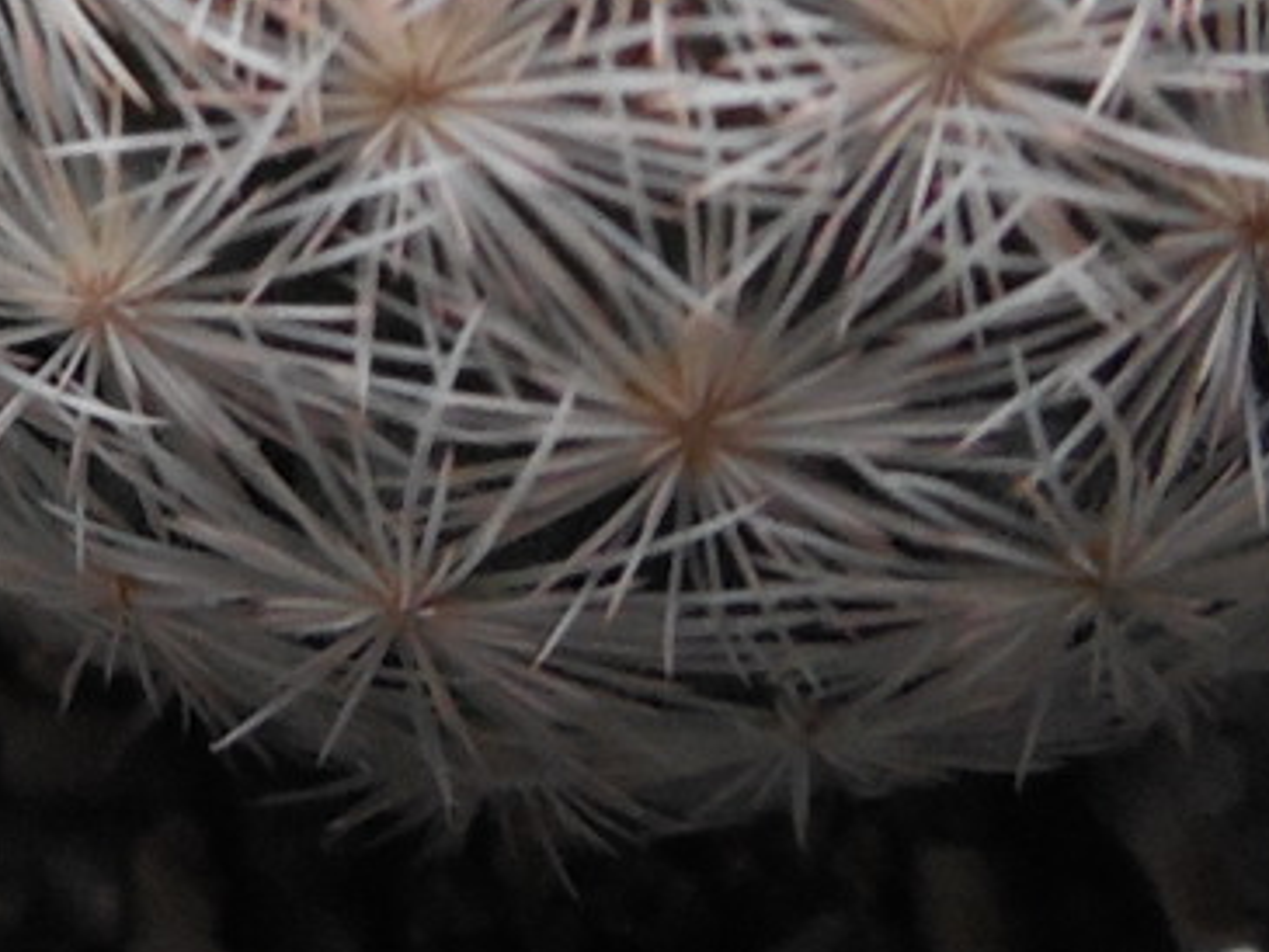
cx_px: -515
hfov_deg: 13.8
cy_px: -552
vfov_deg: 10.5
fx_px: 4987
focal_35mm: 136
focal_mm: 5.6
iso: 400
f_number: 3.6
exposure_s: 1/15
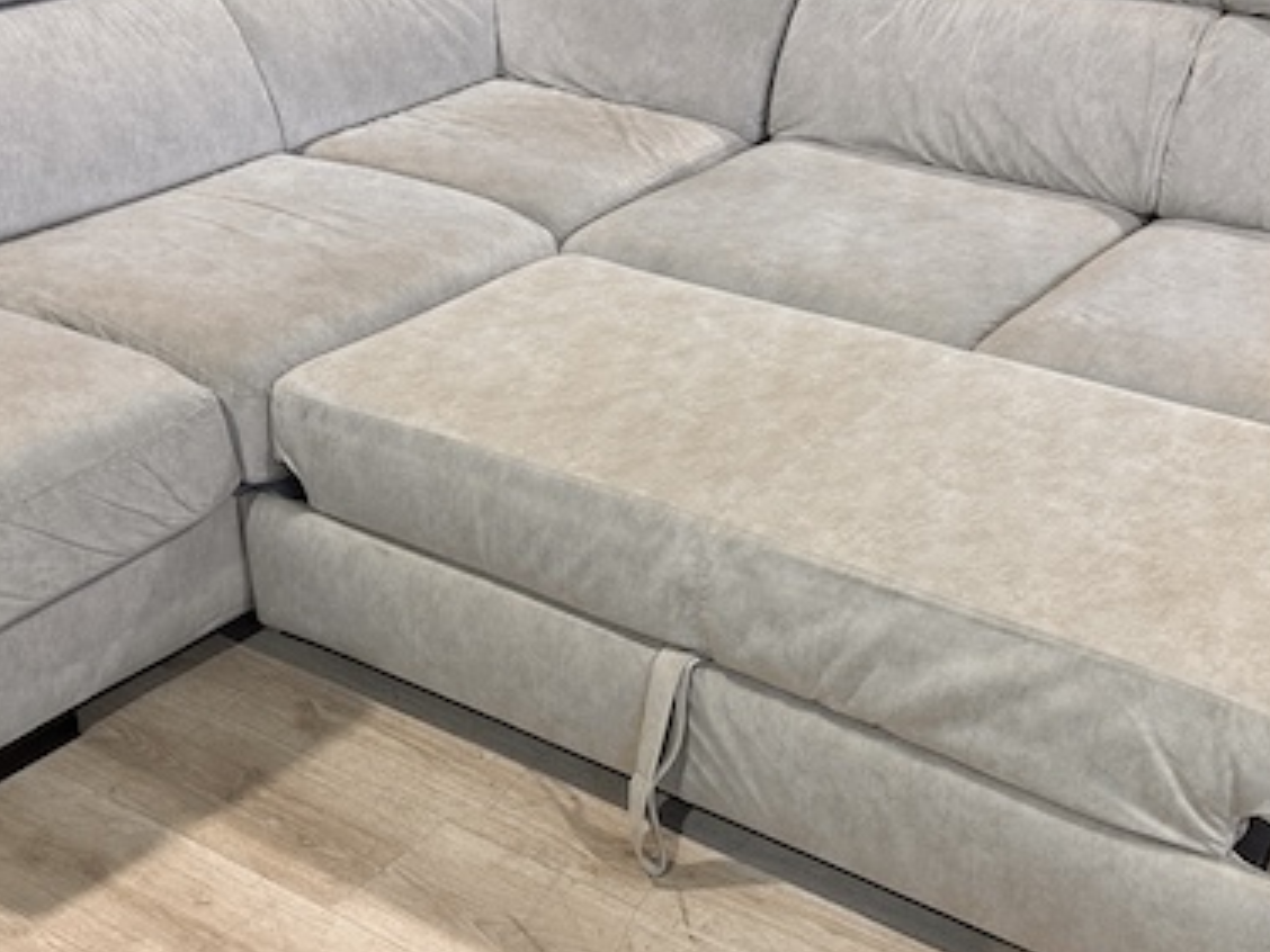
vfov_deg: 28.5
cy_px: 540
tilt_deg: -27.6
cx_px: 672
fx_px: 1871
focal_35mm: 51
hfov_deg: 37.5
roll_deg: -1.3
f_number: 1.78
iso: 200
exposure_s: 1/100
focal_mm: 6.86
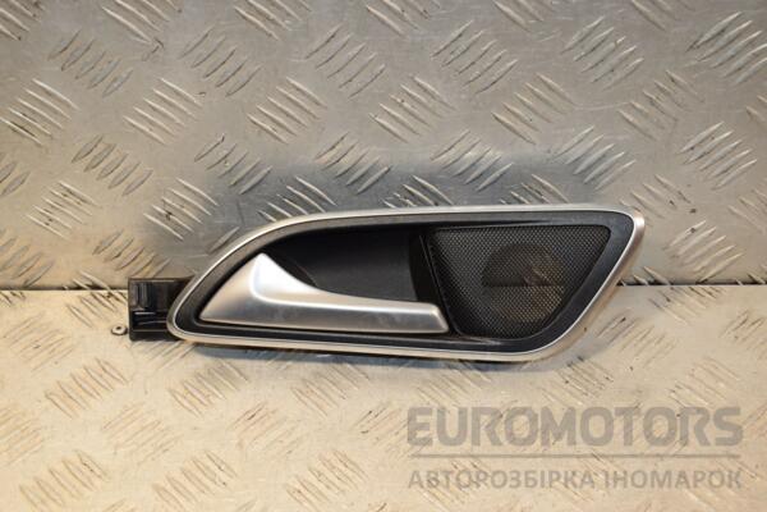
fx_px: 1598
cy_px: 256
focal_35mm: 75
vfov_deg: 18.2
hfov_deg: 27.0
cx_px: 384
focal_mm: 50
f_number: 7.1
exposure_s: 1/200
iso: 800
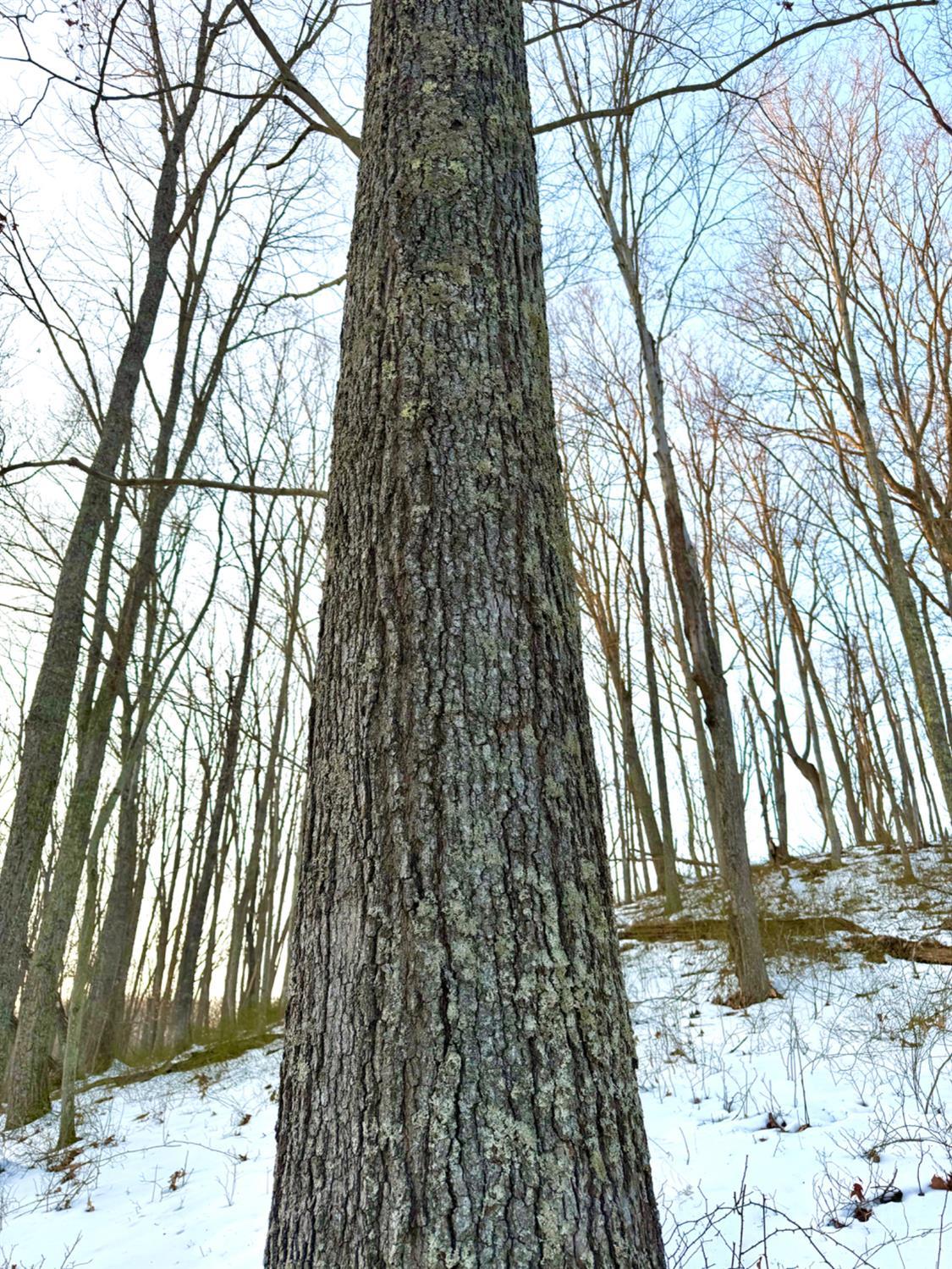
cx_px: 476
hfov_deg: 56.8
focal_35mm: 24
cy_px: 634
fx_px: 880
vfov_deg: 71.6
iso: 80
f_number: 1.78
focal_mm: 6.76
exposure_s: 1/627
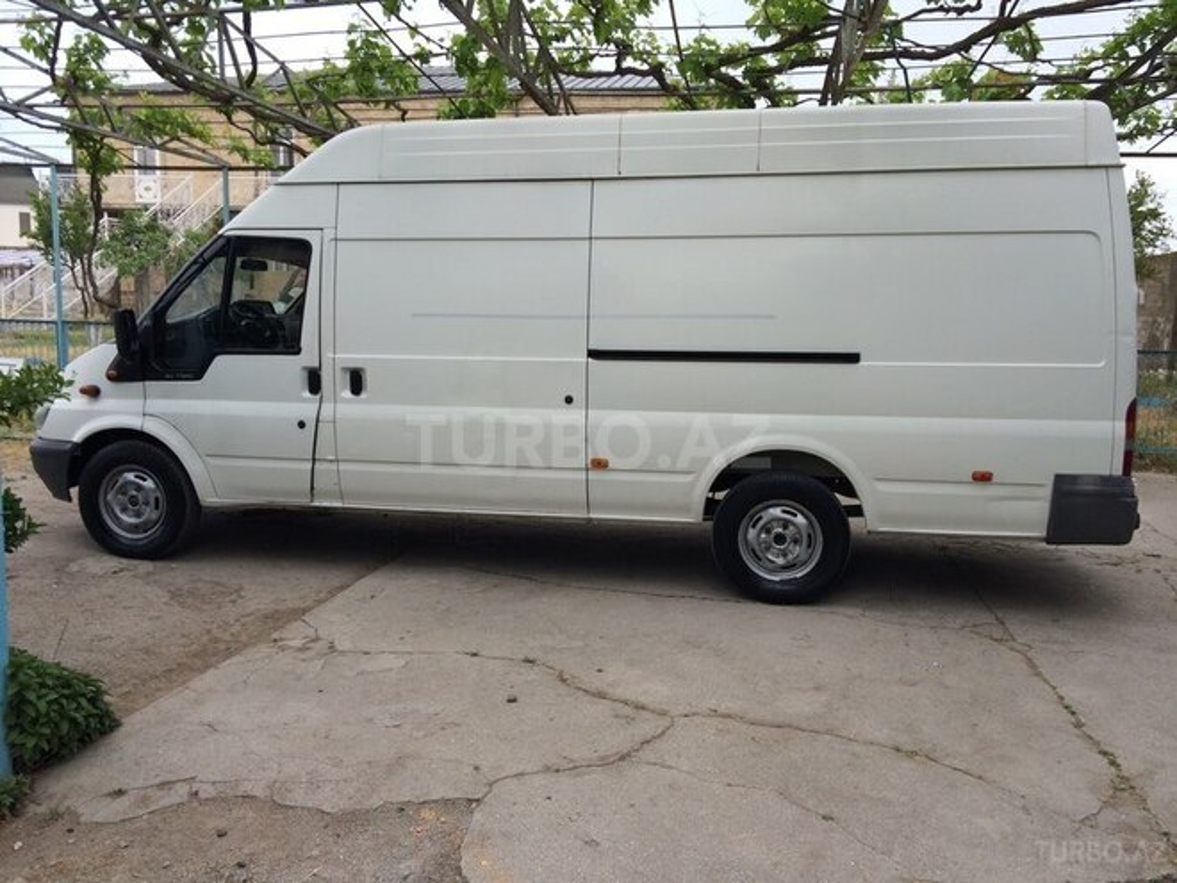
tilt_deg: -7.9
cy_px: 442
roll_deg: -1.7
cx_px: 588
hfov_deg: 61.7
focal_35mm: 29
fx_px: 986
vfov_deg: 48.2
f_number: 2.2
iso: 32
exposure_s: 1/695
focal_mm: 4.15
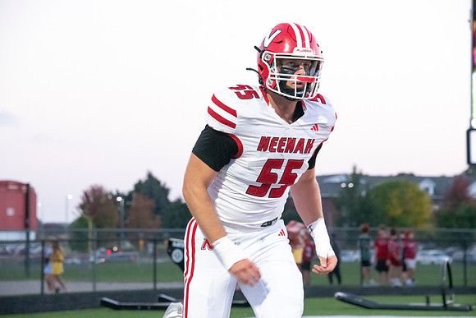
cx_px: 238
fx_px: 1918
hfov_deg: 14.2
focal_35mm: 145
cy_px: 159
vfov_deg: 9.5
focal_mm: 145
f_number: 7.1
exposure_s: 1/400
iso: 10000
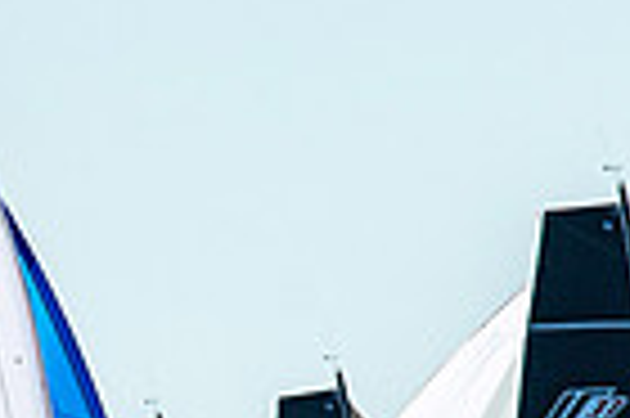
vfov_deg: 0.7
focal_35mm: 1964
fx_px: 34330
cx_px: 0
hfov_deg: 1.1
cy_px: 479
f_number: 5
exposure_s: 1/3200
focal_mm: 300
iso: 320
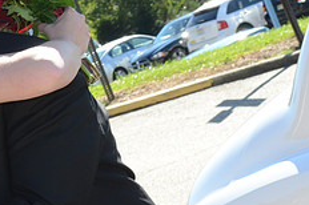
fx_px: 1768
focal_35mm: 206
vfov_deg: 6.6
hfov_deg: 9.9
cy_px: 126
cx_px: 5
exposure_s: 1/160
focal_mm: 55
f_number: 13
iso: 500
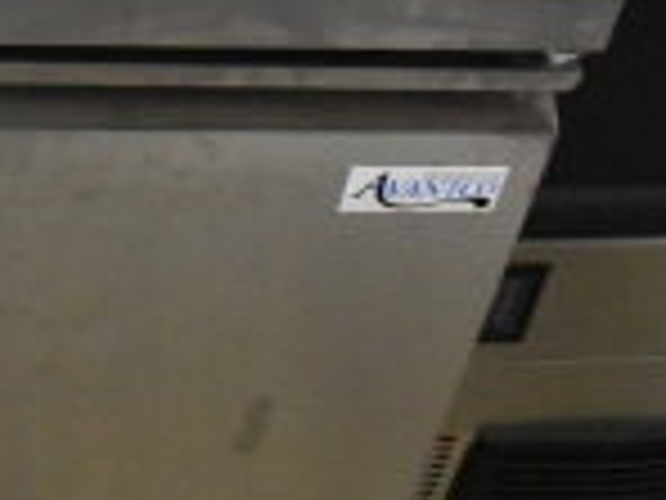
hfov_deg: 15.3
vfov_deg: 13.5
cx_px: -608
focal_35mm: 107
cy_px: -65
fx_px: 2059
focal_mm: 18
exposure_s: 1/125
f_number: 5.6
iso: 6400
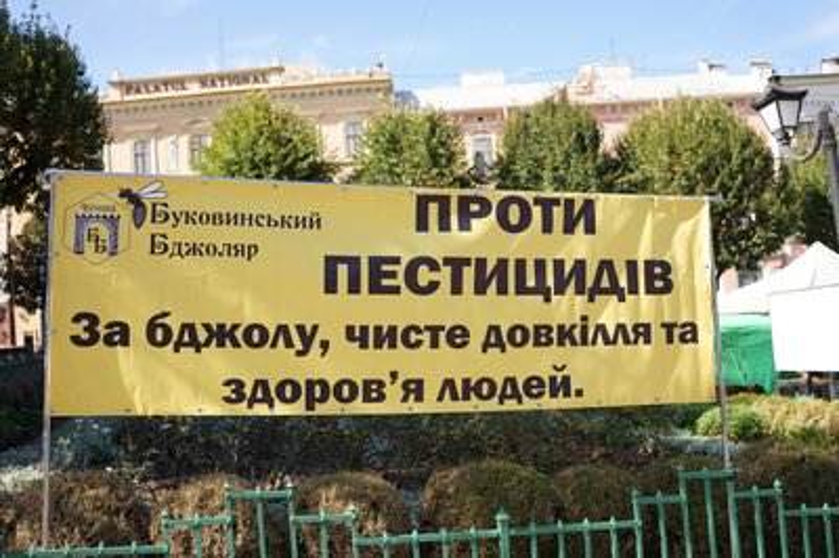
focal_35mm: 35
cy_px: 279
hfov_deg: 54.5
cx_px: 420
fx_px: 815
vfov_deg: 37.8
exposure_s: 1/1000
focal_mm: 35
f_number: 2.5
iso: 125
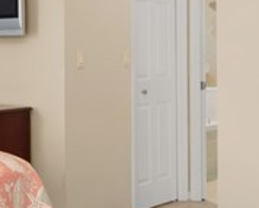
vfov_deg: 19.0
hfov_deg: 21.1
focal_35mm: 80
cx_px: -97
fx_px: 614
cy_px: 41
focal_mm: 14
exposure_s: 1/3
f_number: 11
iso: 400
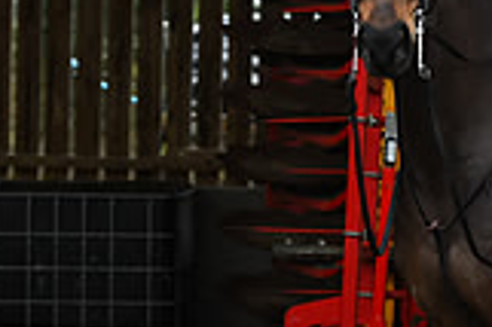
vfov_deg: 5.4
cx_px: 816
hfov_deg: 8.0
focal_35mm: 252
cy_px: 159
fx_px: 3440
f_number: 3.5
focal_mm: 70
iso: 4000
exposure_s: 1/800
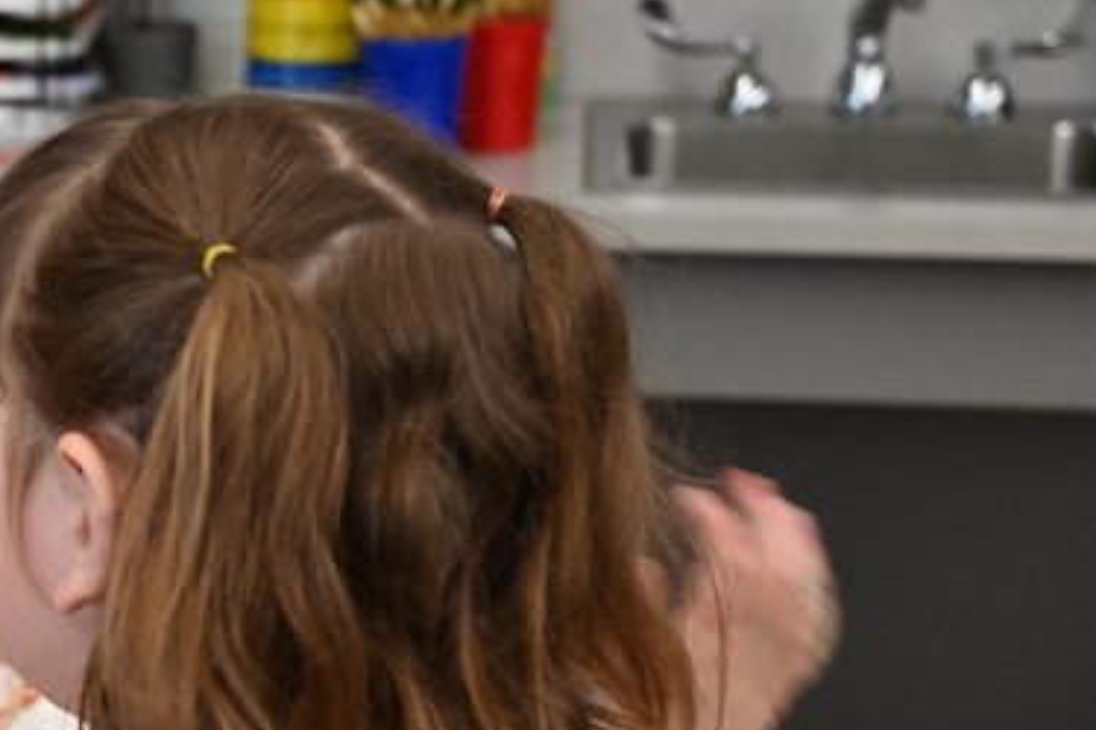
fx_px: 3499
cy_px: 529
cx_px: -199
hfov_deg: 17.1
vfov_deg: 11.9
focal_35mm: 115
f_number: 4
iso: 1800
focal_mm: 42
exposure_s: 1/125
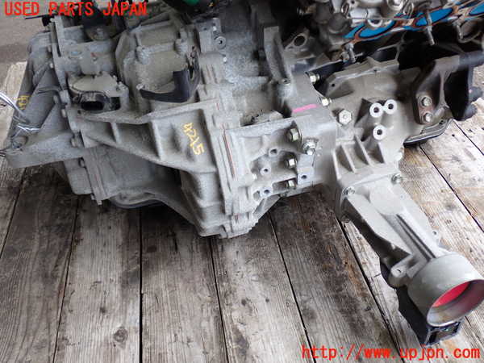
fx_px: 503
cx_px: 242
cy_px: 182
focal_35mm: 36
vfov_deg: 39.7
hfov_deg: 51.4
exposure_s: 1/80
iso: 100
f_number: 2.5
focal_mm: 6.37
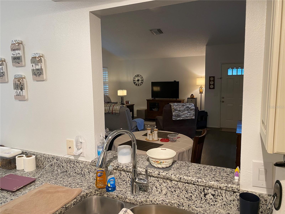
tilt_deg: -6.9
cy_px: 107
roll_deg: +1.1
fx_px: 214
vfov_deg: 53.1
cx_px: 142
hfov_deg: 67.3
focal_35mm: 26
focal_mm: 4.25
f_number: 1.8
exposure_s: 1/60
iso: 100
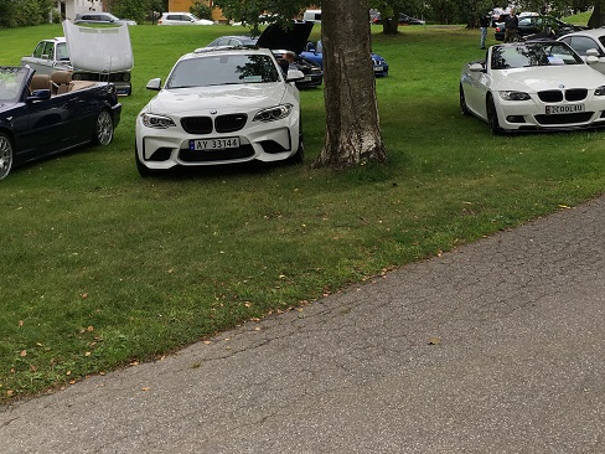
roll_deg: -0.7
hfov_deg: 39.6
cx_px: 330
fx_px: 839
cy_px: 86
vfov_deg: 29.5
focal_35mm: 48
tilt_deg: -9.4
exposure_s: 1/509
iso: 25
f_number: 2.2
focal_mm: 4.15
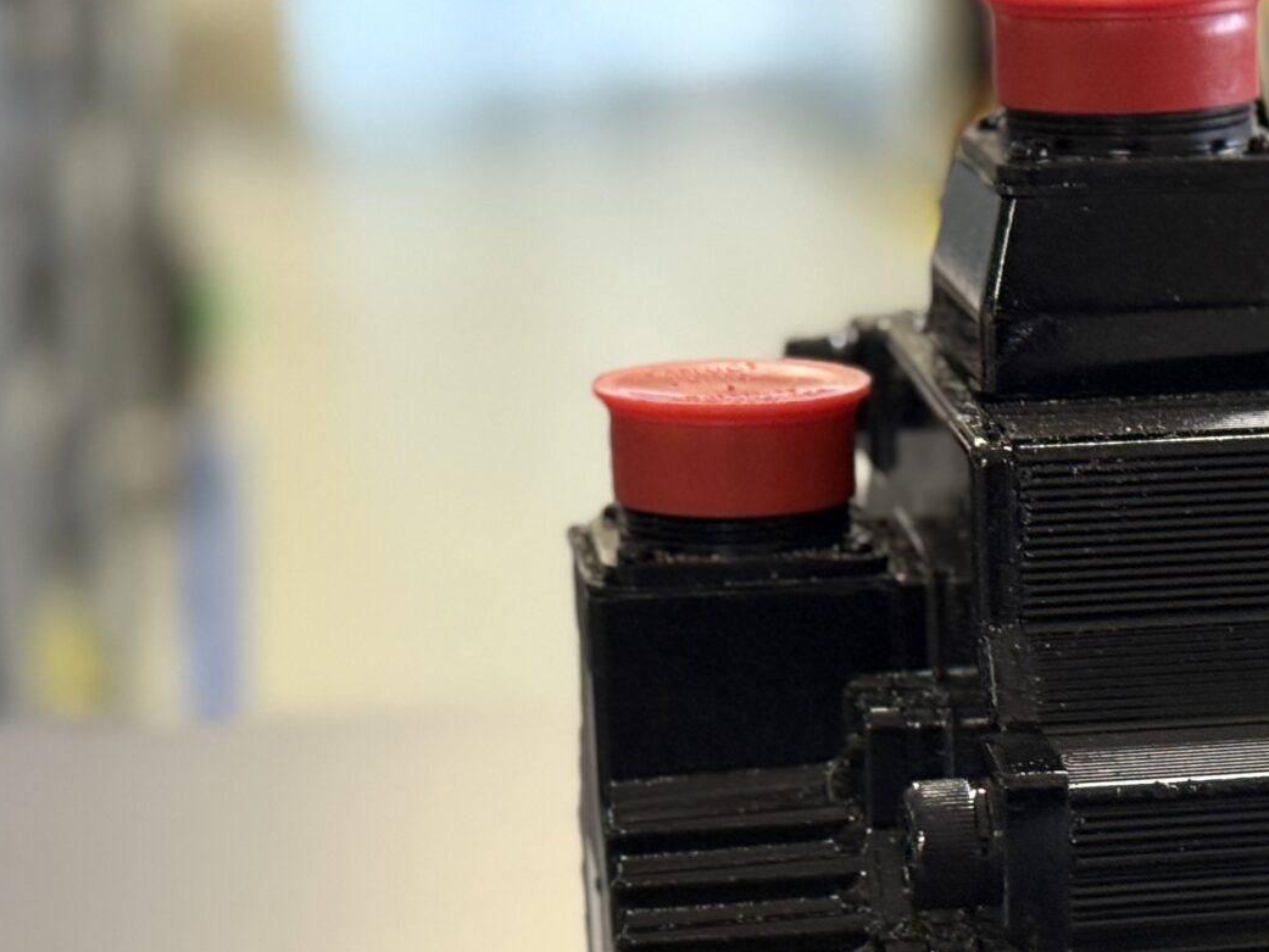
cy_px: 919
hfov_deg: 16.3
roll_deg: -0.2
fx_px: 4326
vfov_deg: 12.4
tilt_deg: -18.3
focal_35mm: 118
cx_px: 1341
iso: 250
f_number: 1.78
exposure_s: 1/33
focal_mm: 6.76
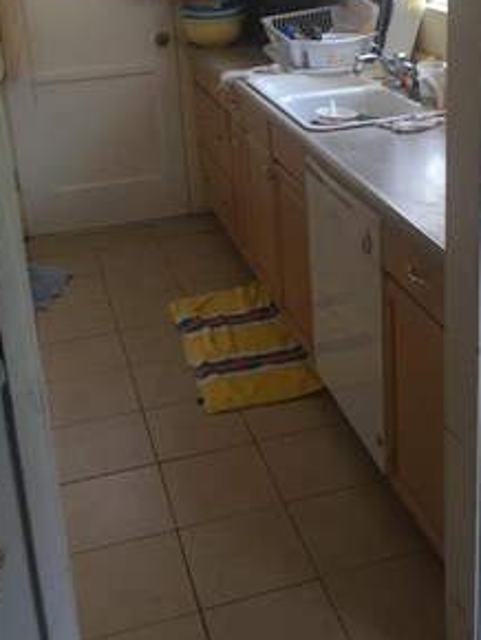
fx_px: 888
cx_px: 276
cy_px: 183
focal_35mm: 48
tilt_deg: -18.3
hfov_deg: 30.3
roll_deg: +4.2
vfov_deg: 38.9
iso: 64
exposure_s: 1/30
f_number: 2.2
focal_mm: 4.15
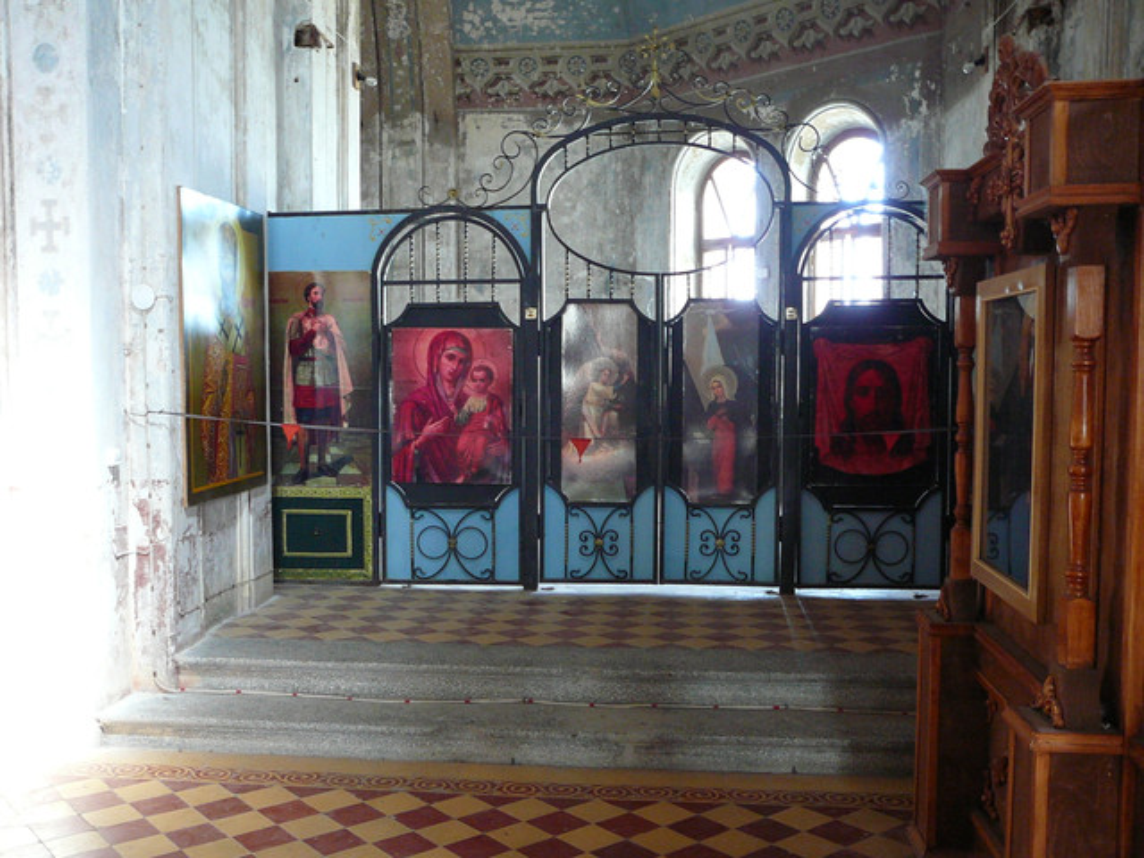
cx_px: 572
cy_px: 429
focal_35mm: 35
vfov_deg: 40.7
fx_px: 1157
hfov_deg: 52.6
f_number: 2.8
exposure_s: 1/8
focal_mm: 5.2
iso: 200
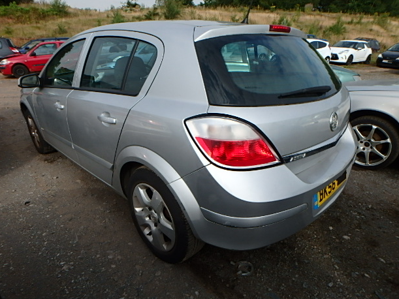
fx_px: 254
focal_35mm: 22
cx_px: 206
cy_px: 152
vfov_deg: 61.1
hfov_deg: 76.4
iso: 125
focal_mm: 3.7
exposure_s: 1/400
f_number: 6
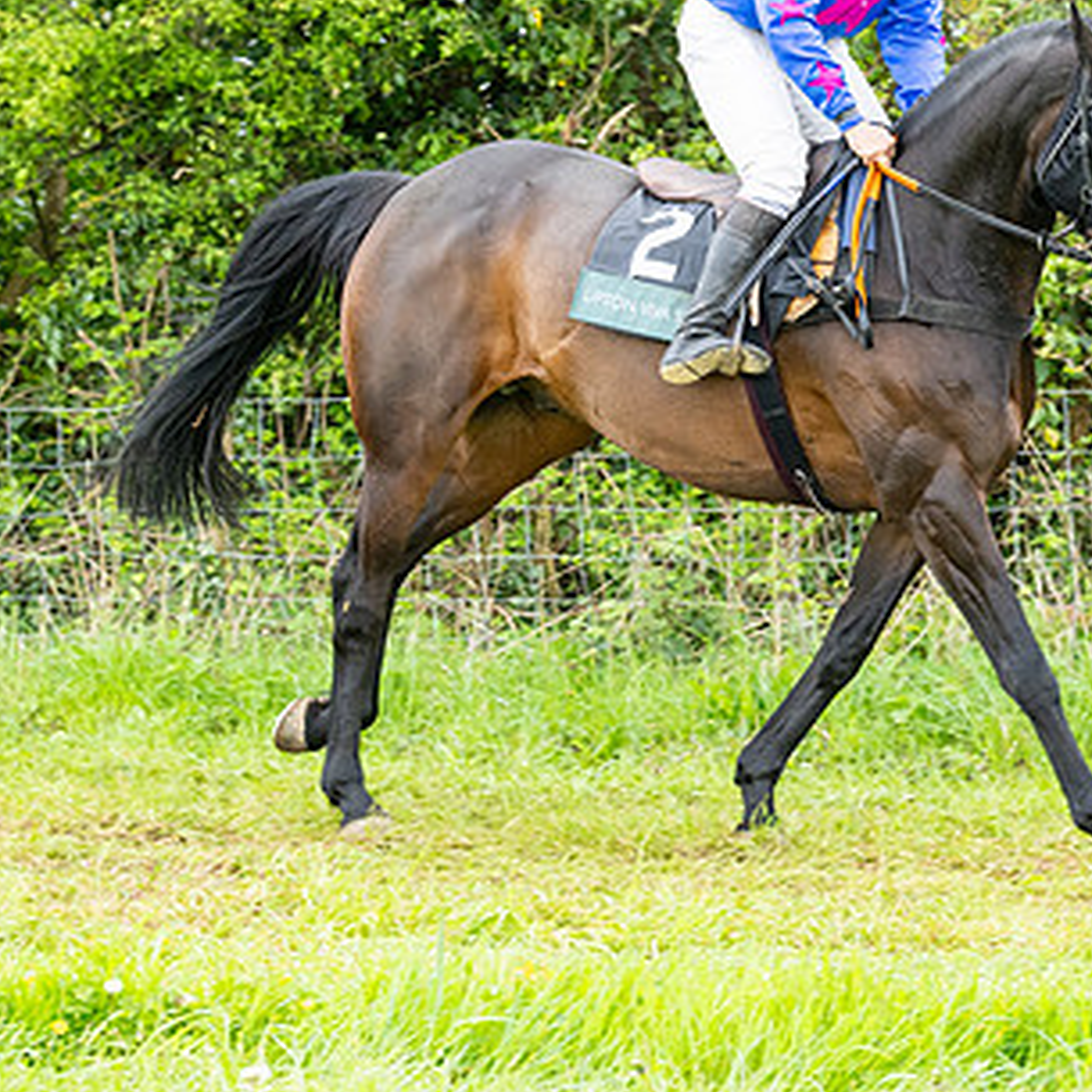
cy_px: 307
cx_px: 868
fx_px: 7281
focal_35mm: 204
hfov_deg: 8.6
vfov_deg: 8.6
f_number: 5
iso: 400
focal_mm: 82
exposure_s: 1/400
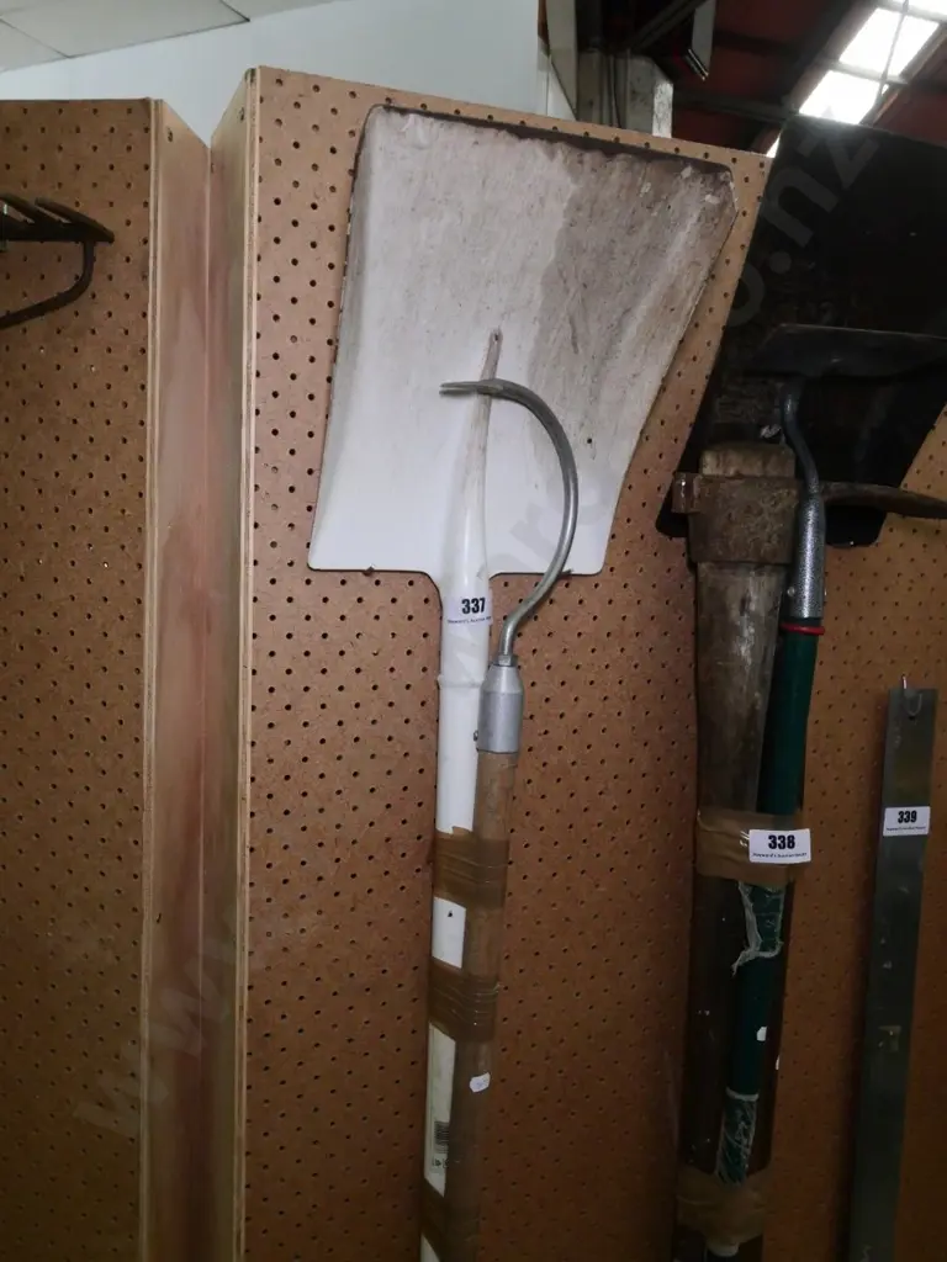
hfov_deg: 46.8
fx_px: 1094
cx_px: 474
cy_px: 631
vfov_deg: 60.0
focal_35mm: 30
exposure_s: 1/320
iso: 3200
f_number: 5.1
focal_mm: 15
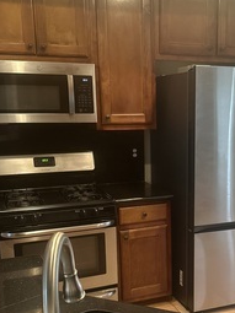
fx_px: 426
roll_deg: -0.3
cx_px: 168
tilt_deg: -11.7
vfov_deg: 40.0
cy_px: 205
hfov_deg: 30.5
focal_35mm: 47
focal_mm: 6.86
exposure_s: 1/60
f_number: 1.78
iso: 500
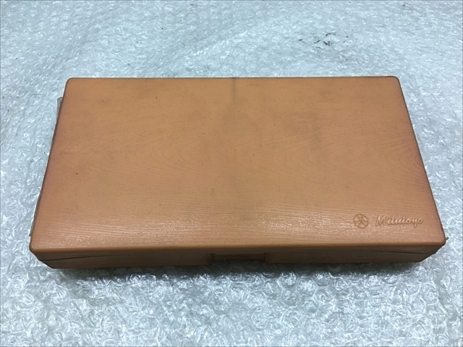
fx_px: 388
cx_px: 232
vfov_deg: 48.2
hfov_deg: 61.7
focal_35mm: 29
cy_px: 174
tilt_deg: -58.1
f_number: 2.2
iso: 40
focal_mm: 4.15
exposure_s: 1/120
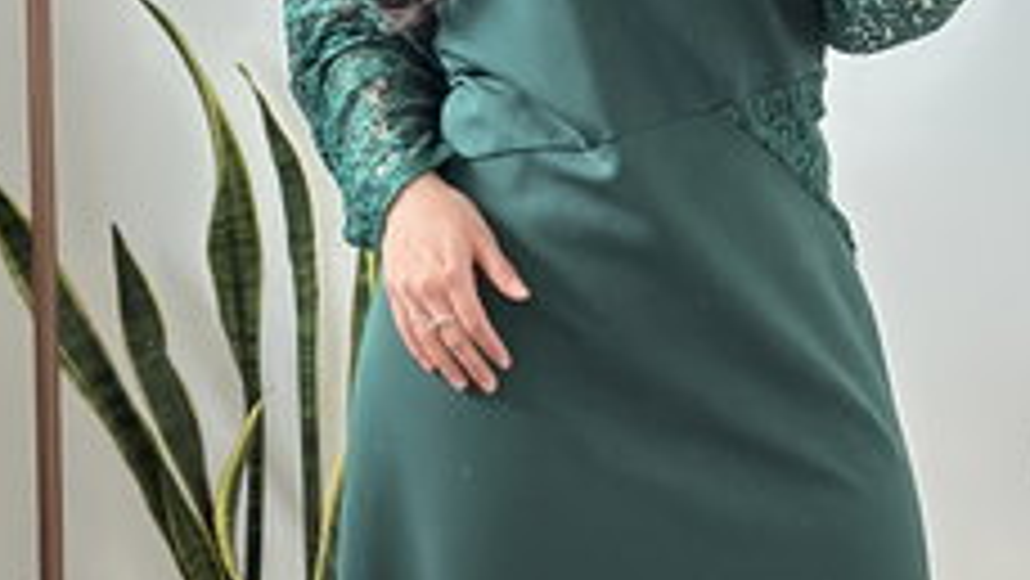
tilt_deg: -22.1
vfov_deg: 9.9
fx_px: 3333
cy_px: 357
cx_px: 729
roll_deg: -1.3
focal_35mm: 122
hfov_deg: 17.5
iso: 1000
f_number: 1.78
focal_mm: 6.86
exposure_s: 1/15
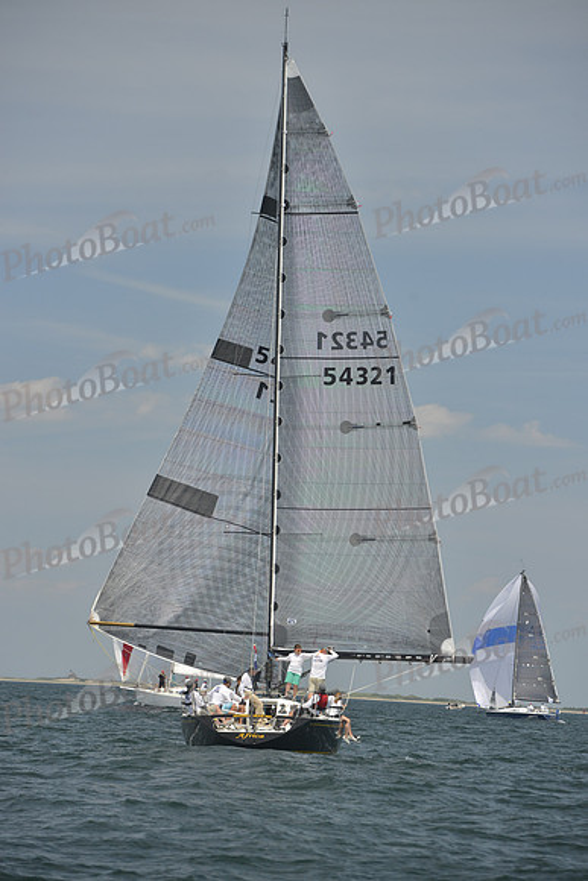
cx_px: 294
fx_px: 3917
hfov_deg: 8.6
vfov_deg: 12.8
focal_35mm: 160
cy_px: 440
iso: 400
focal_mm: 160
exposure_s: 1/800
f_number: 7.1
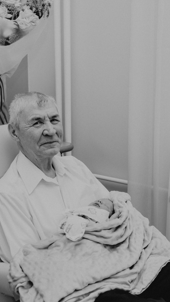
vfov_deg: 33.3
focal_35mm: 63
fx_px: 505
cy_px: 154
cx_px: 98
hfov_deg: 19.1
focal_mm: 35
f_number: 4
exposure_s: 1/160
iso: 160
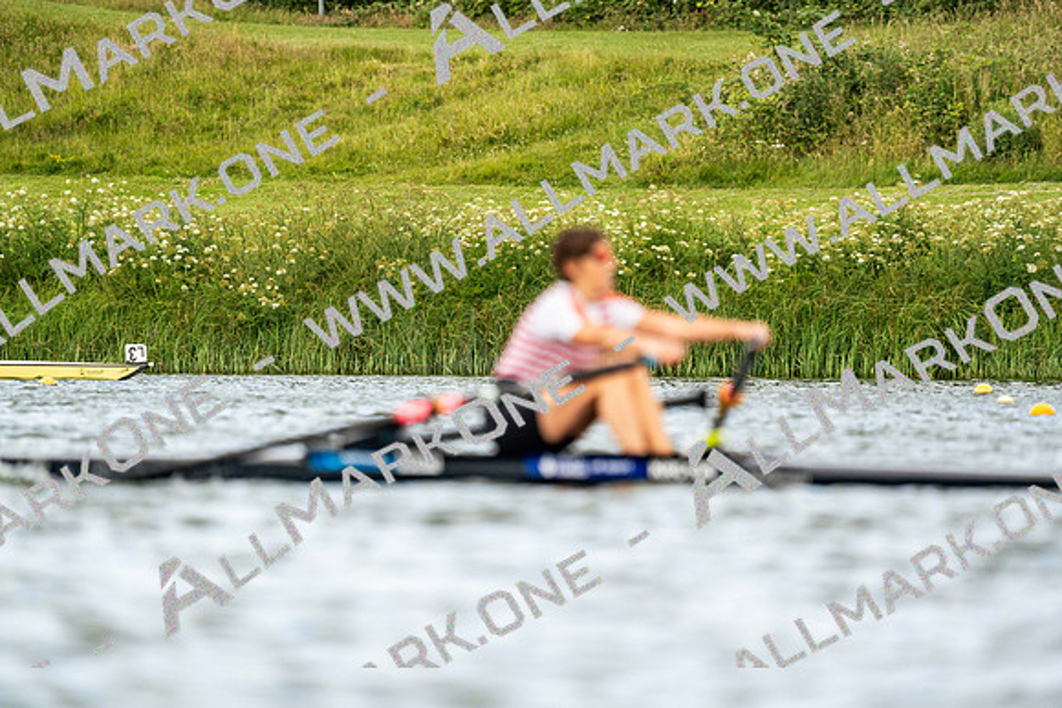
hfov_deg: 3.8
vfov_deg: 2.5
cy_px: 354
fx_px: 16140
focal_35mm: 547
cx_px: 531
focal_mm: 547
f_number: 6.3
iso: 800
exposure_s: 1/2000
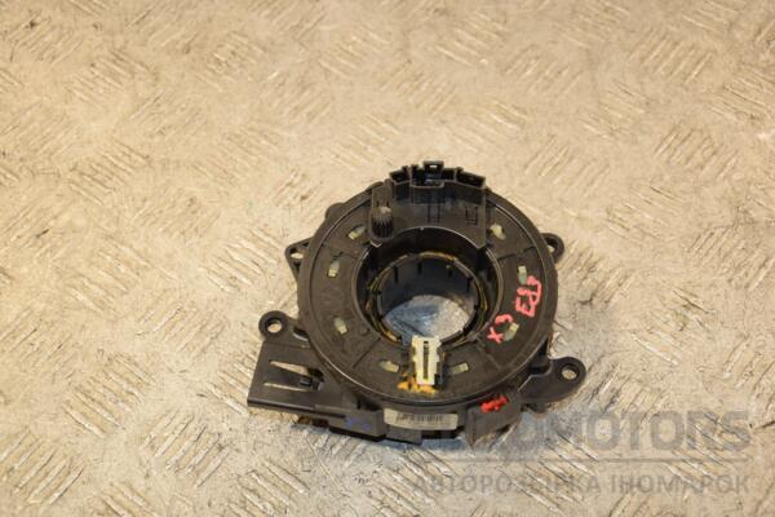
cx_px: 388
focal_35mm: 68
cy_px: 258
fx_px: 1453
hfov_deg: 29.9
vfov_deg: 20.2
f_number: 4.8
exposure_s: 1/200
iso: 800
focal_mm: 45
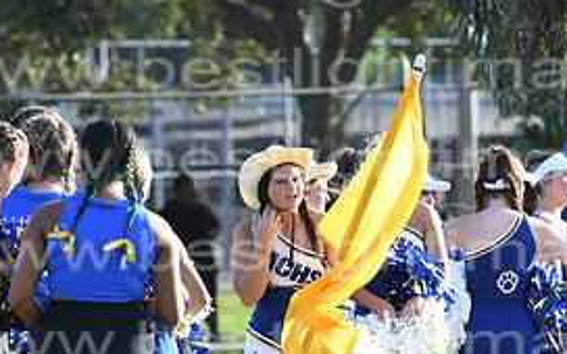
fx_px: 8809
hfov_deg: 3.7
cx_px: 415
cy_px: 301
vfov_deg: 2.3
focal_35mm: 570
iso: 200
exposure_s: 1/500
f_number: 5.6
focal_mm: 175
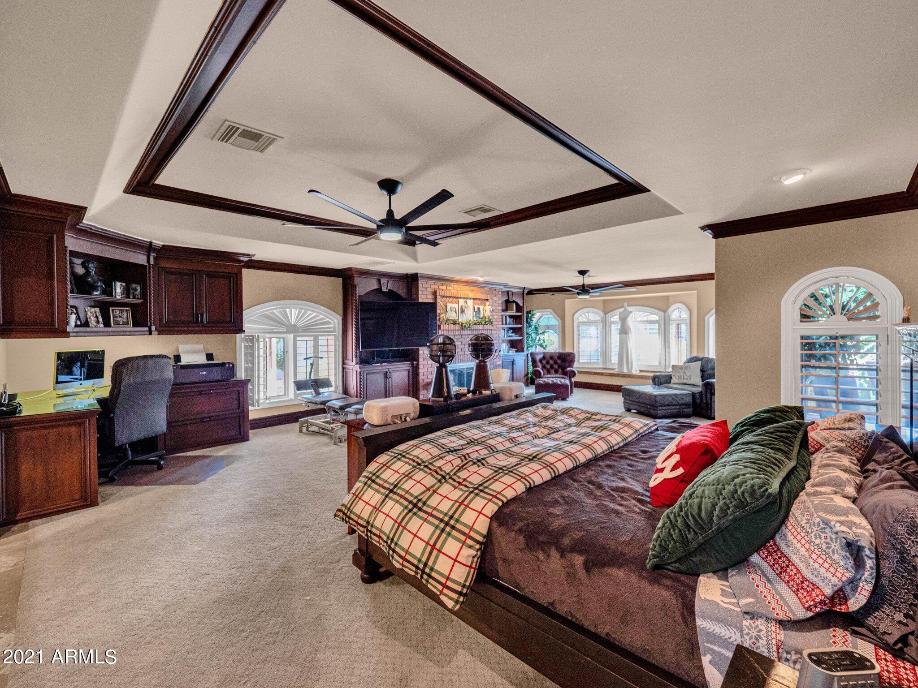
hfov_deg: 102.1
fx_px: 371
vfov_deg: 85.7
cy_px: 344
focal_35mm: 14
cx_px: 459
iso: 800
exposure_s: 1/15
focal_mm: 7
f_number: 4
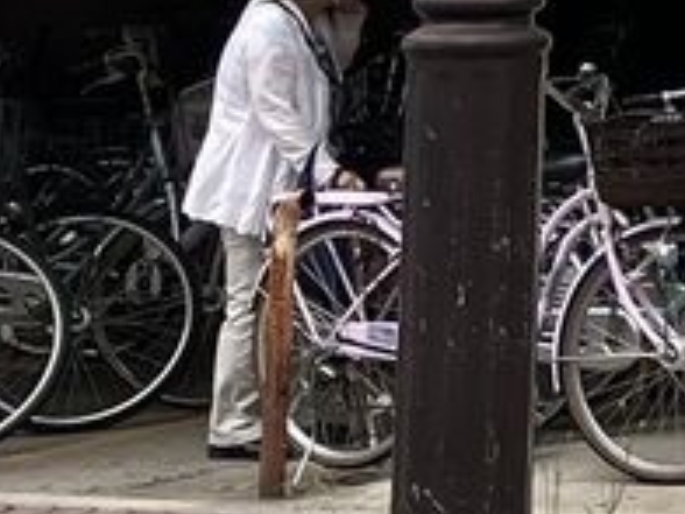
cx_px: 2093
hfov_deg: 8.8
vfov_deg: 7.8
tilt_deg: +7.1
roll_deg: +0.6
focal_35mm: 183
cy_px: -521
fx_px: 3621
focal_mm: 3.99
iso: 32
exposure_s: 1/623
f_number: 1.8
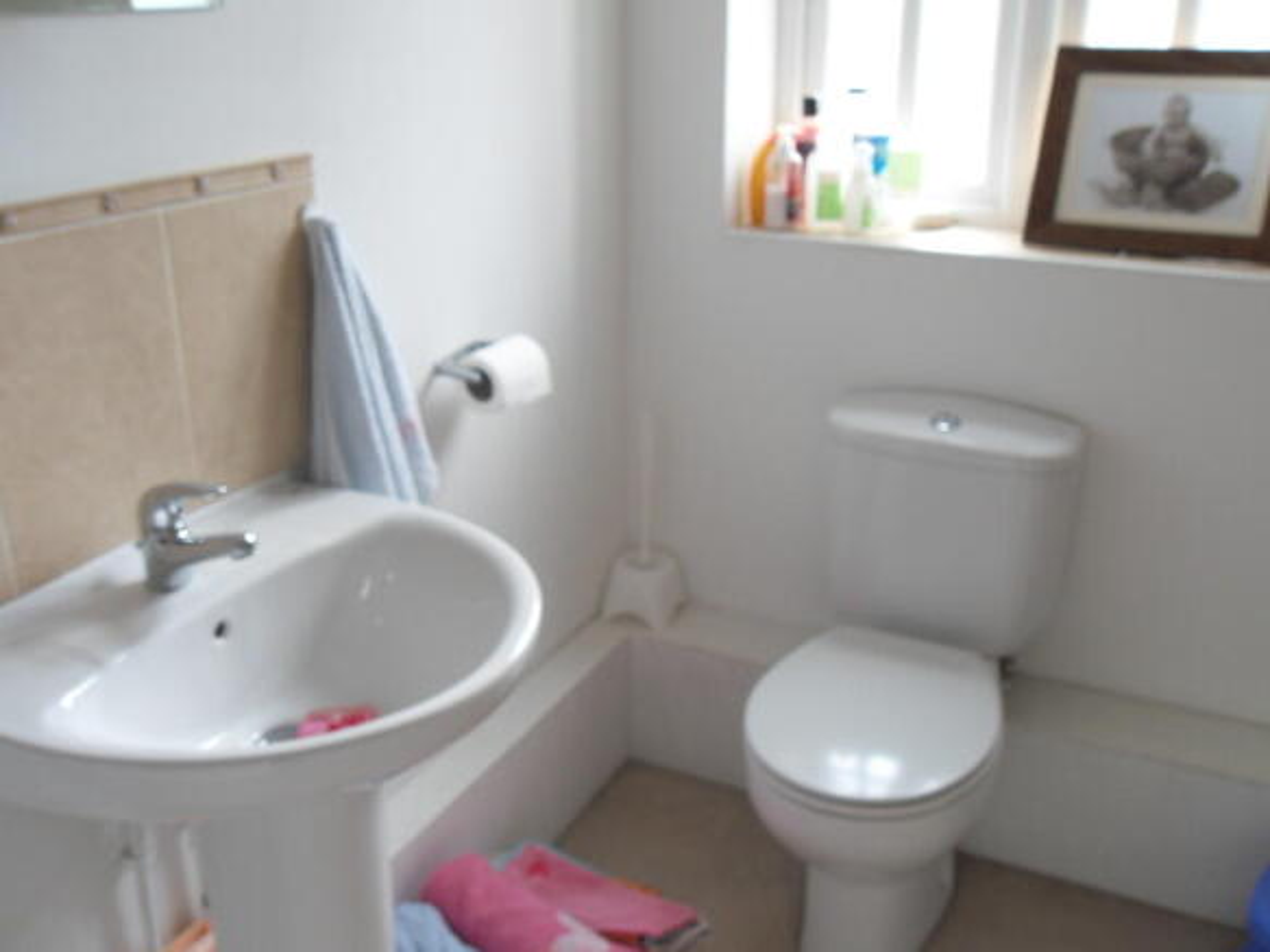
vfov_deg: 40.7
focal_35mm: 35
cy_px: 476
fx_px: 1284
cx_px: 635
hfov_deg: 52.6
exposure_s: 1/30
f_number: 3.5
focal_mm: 6.3
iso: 120
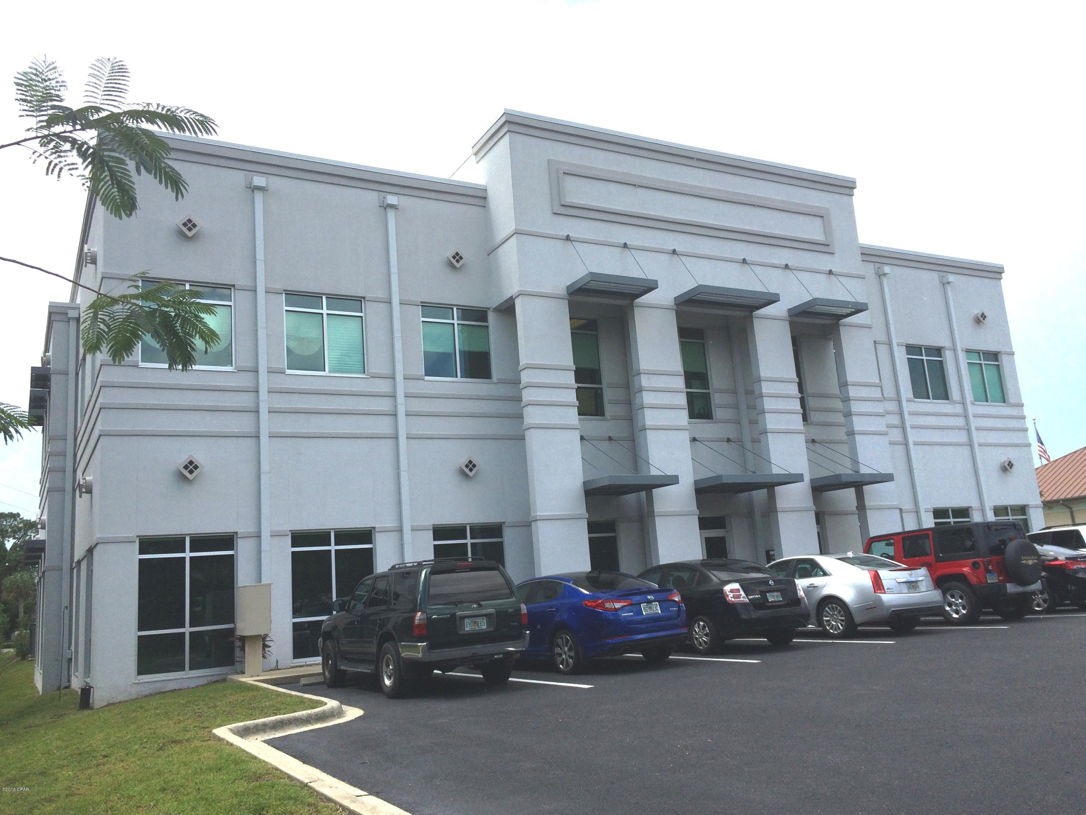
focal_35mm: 29
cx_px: 543
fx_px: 910
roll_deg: +1.1
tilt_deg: +9.8
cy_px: 408
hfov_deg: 61.7
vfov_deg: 48.2
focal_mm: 4.15
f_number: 2.2
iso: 32
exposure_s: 1/3425
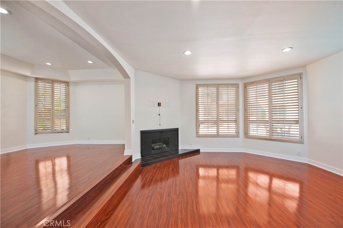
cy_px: 114
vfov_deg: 81.2
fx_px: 133
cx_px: 172
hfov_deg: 104.2
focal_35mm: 14
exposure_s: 1/200
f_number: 6.3
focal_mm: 14
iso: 400
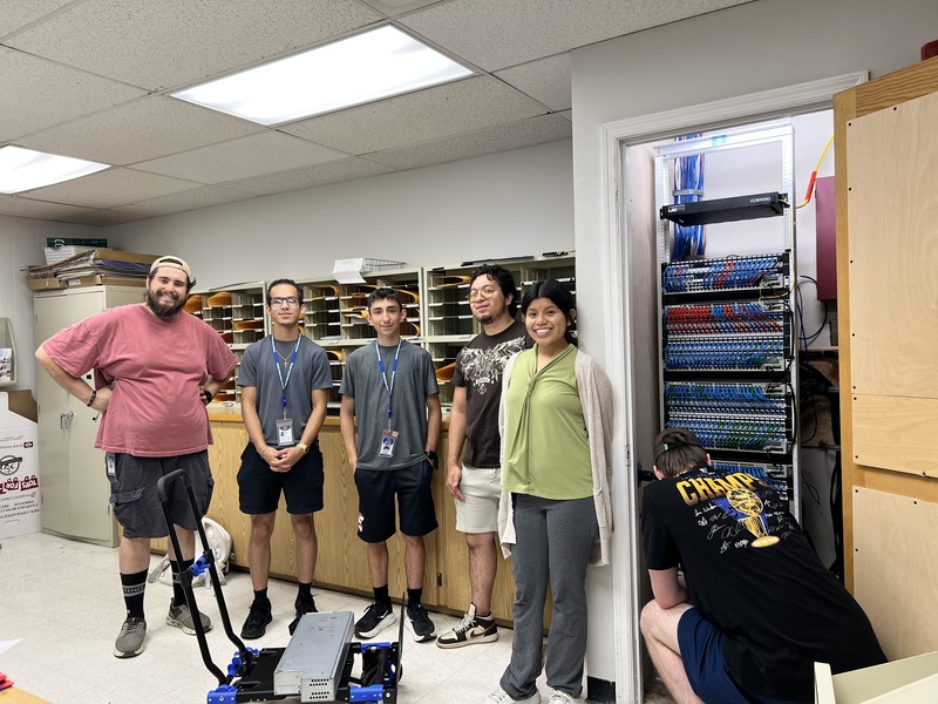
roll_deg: +2.4
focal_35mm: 26
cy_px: 352
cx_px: 469
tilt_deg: -0.8
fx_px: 705
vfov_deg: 53.1
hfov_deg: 67.3
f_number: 1.5
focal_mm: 5.7
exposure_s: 1/60
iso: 64
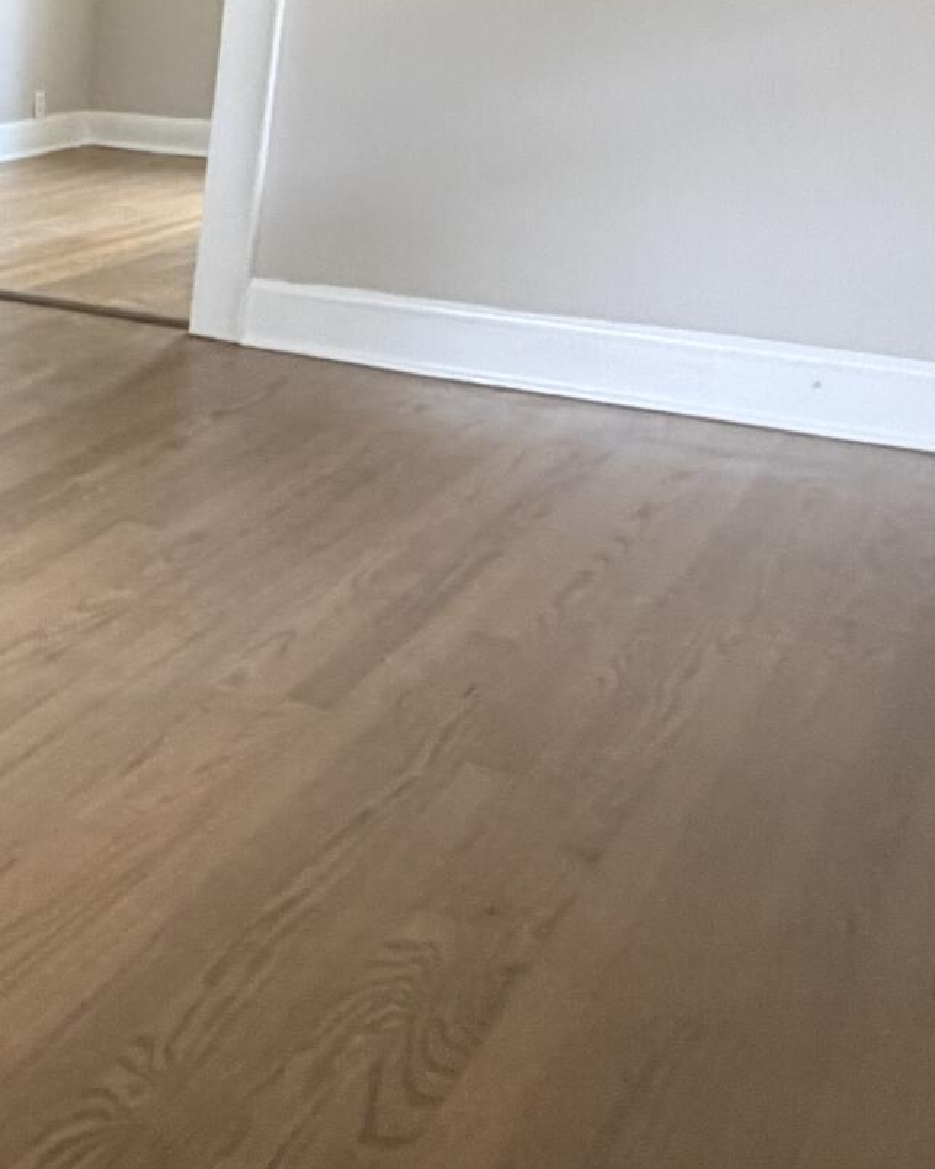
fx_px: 1764
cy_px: 298
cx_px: -541
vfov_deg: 35.9
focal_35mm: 51
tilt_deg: -11.1
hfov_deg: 22.9
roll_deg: +0.2
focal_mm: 2.22
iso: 400
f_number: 2.2
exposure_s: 1/60
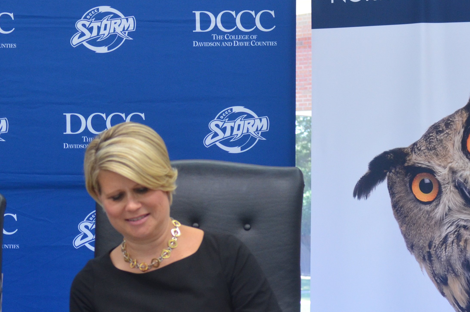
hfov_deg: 21.2
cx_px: 75
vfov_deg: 14.3
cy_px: 237
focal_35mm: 95
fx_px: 1238
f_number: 4
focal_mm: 28
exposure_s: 1/60
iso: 720
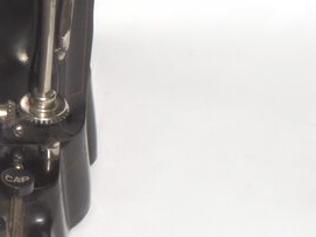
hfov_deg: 9.3
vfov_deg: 7.2
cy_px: 68
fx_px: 1880
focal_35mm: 206
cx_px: -173
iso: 320
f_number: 7
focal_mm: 10.2
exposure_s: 1/45
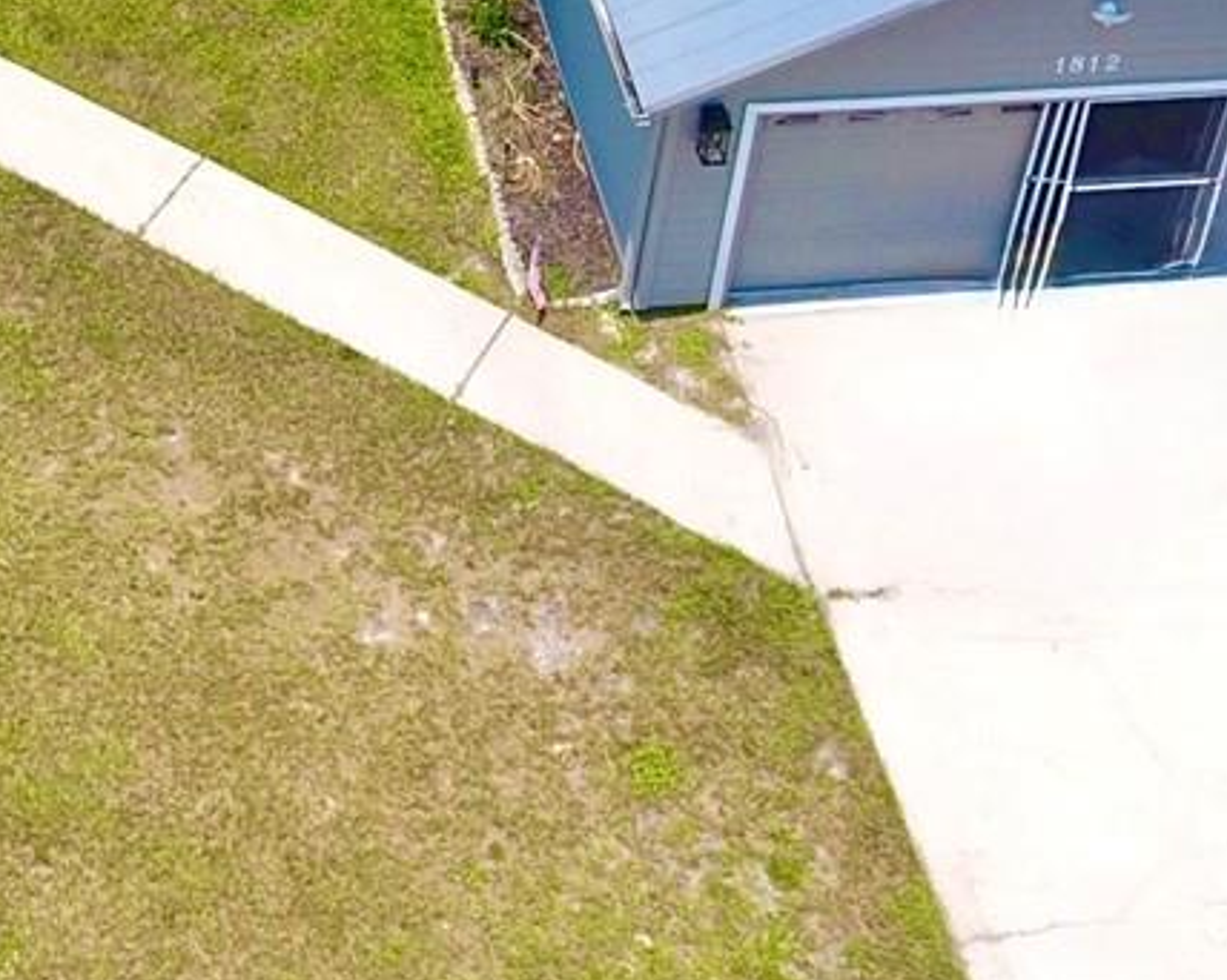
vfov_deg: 18.3
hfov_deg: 25.3
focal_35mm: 73
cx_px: 126
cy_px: -540
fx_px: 2650
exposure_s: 1/997
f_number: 2.8
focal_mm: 3.61
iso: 100
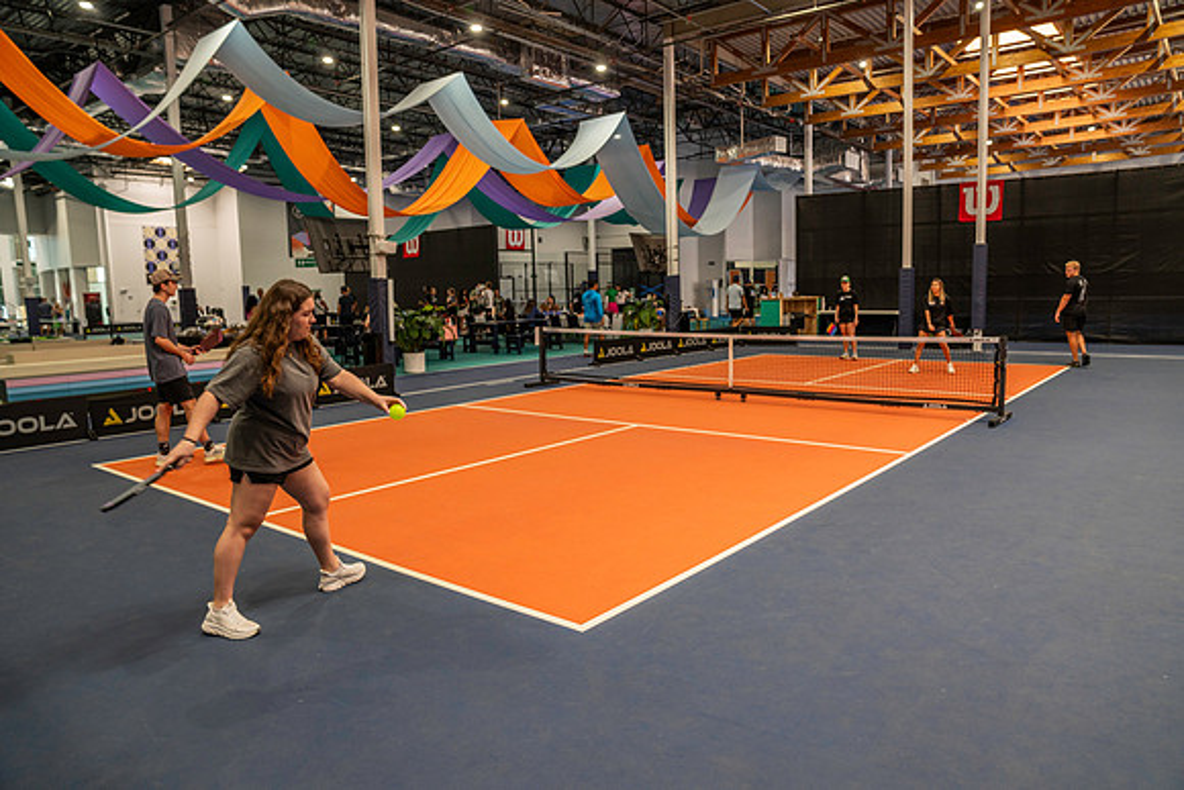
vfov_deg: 53.2
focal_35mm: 24
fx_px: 789
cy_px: 395
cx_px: 592
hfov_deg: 73.7
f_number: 4
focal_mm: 24
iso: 500
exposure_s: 1/125
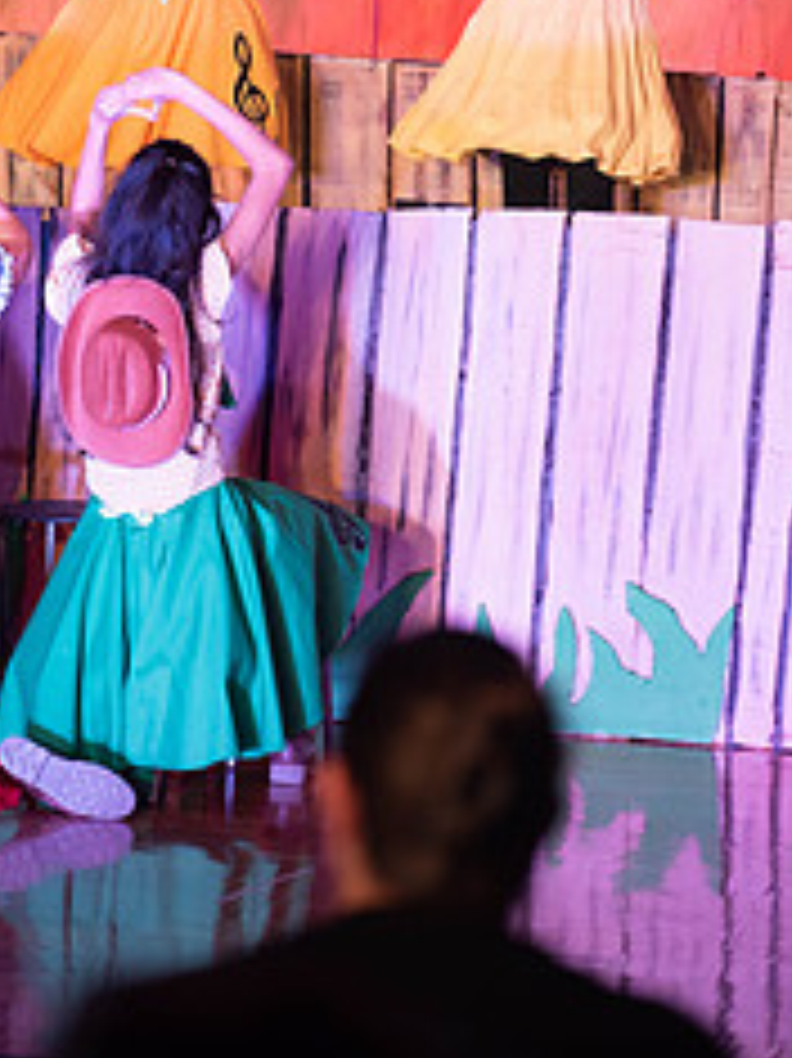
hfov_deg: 6.4
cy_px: 117
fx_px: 7023
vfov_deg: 8.6
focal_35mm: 230
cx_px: 126
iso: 720
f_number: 2.8
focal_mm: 125
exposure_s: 1/125
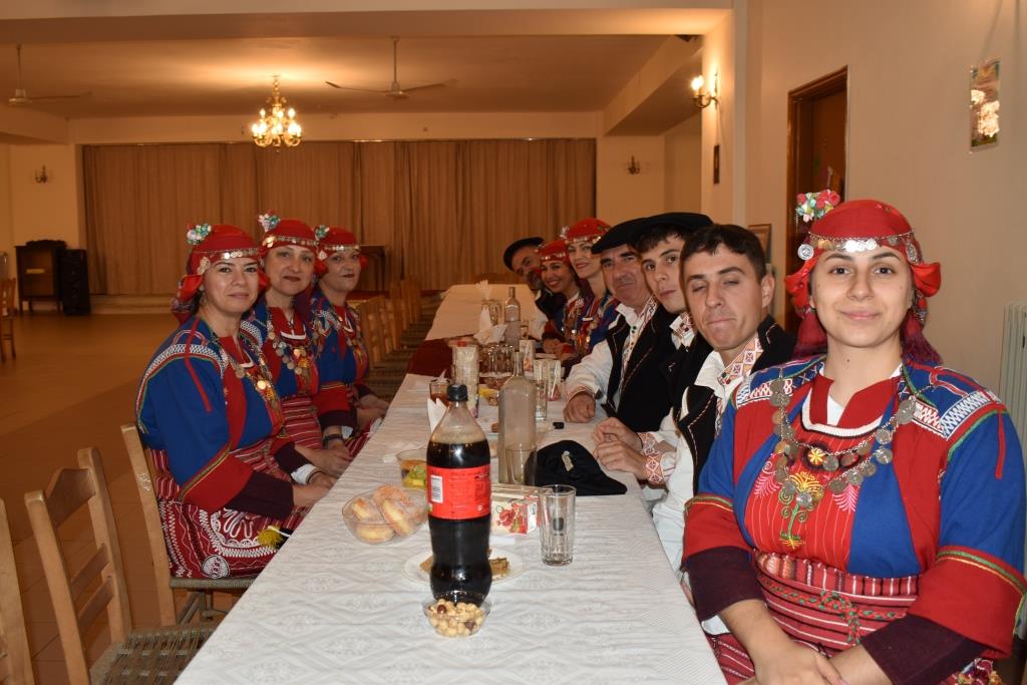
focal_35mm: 34
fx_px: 984
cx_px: 514
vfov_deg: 38.4
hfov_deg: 55.1
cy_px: 342
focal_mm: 23
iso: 250
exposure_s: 1/30
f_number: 5.6
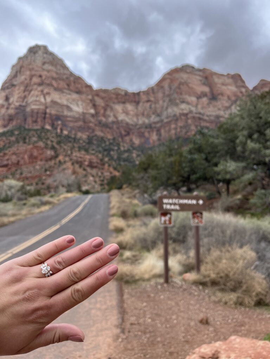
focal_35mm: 26
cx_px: 135
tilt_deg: +7.4
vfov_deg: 67.3
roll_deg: +1.6
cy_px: 180
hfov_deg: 53.1
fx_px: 270
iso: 50
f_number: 1.6
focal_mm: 5.1
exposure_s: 1/1129
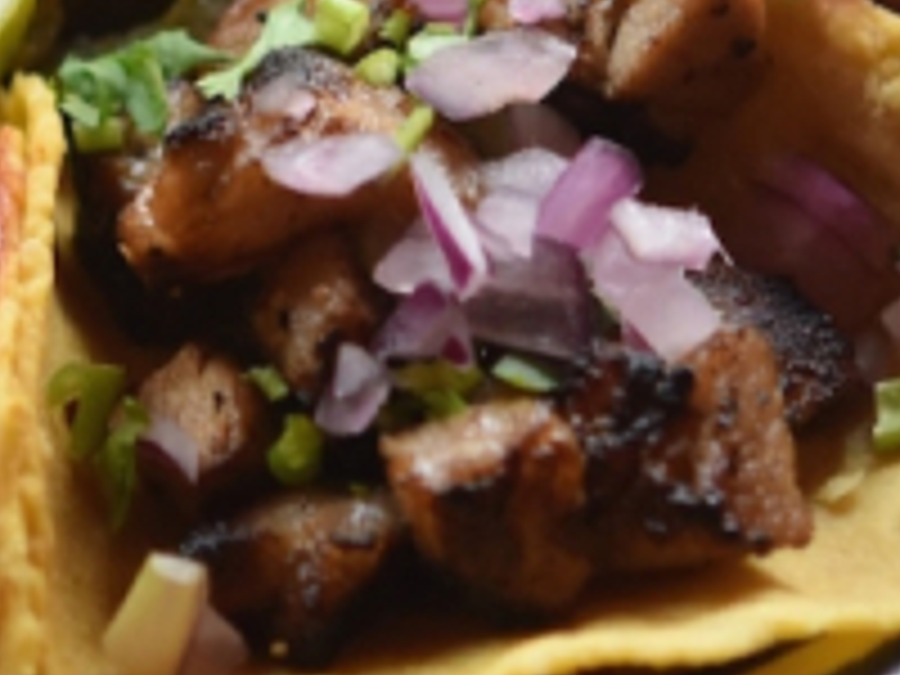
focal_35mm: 346
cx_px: -180
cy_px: -128
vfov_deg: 4.3
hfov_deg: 5.7
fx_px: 8996
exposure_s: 1/160
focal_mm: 60
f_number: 3.2
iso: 800
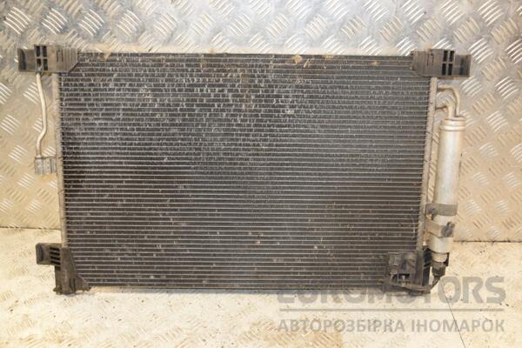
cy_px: 174
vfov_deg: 40.0
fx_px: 478
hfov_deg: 57.2
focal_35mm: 33
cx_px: 261
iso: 800
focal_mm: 22
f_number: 5
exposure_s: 1/125
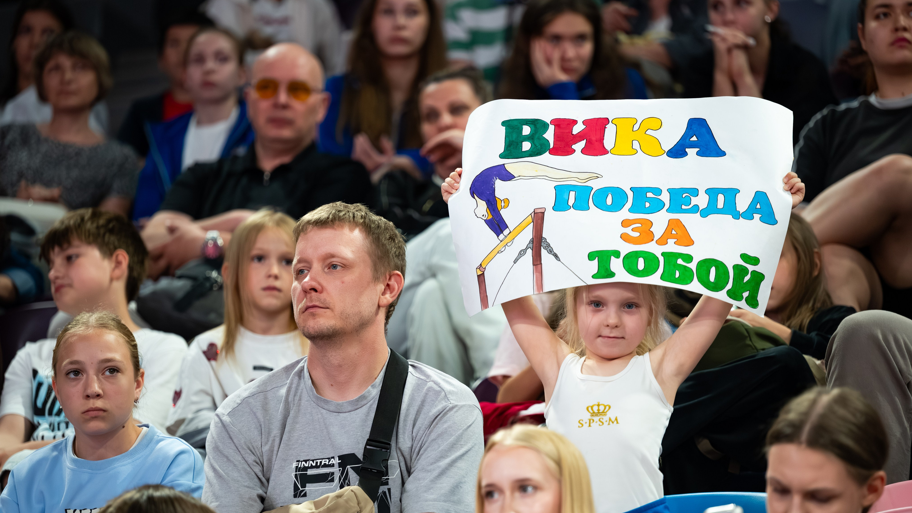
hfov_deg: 12.8
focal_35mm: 168
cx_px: 455
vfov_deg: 7.2
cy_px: 275
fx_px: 4063
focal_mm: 160
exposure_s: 1/800
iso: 3200
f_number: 2.8
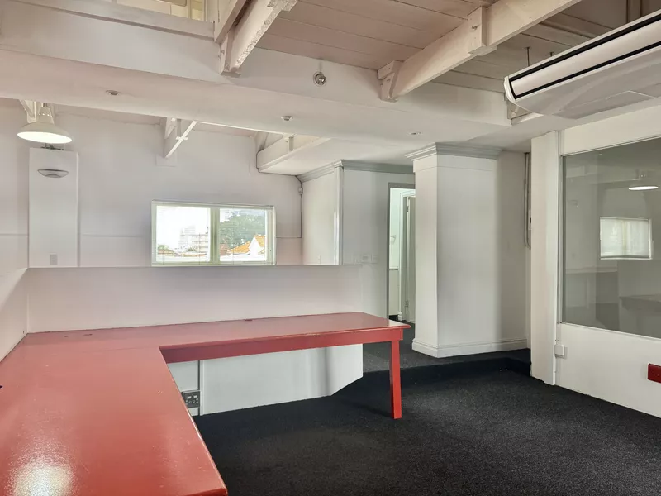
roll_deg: +0.1
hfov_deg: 71.6
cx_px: 330
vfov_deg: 56.8
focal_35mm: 24
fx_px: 458
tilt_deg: +0.2
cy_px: 248
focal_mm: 6.76
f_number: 1.78
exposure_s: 1/50
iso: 160
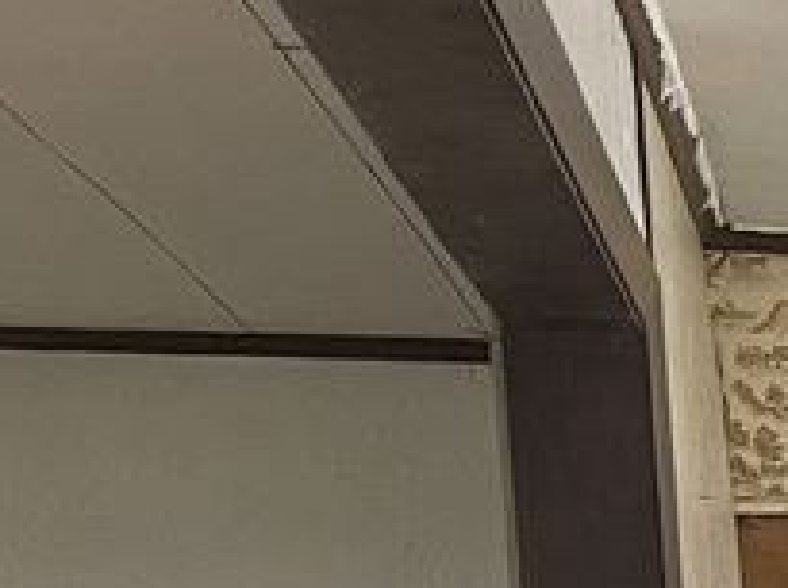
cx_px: 2299
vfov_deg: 7.7
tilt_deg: -8.6
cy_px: 1541
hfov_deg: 9.2
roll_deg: +0.5
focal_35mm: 176
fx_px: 3999
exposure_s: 1/60
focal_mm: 5.1
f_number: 1.6
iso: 125
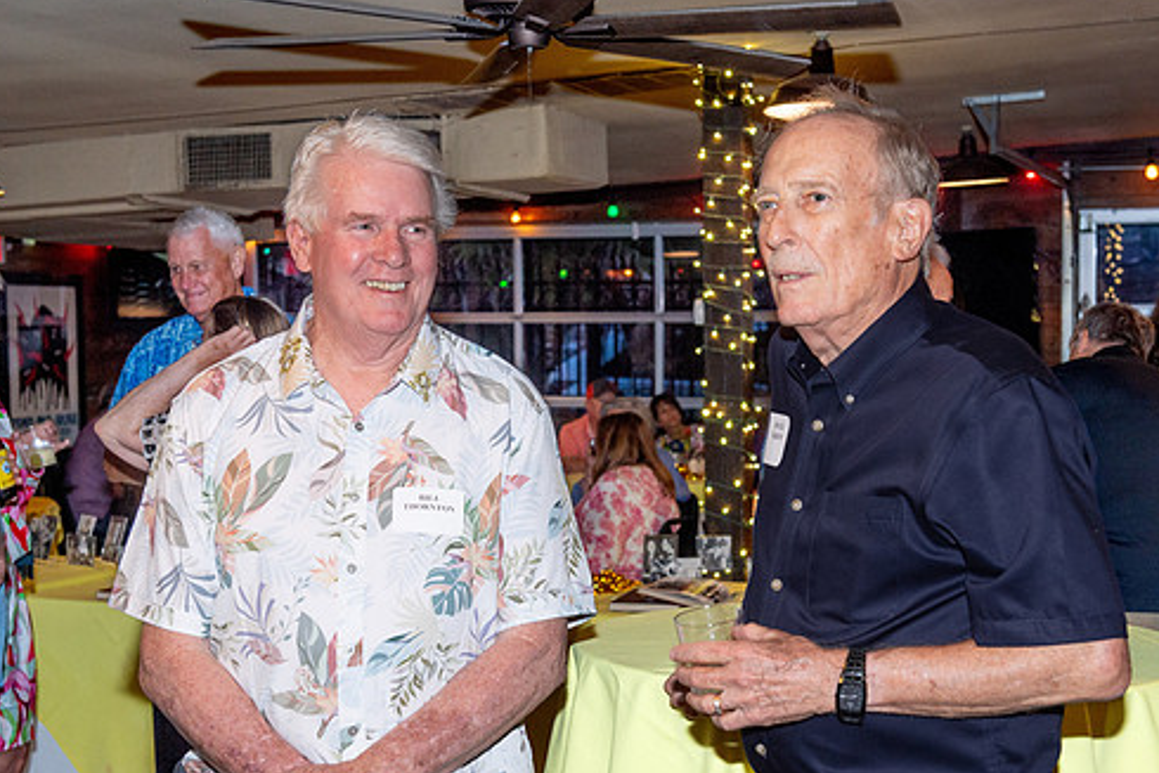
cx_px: 617
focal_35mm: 62
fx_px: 1997
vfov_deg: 21.9
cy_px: 422
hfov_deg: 32.4
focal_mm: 50
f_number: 6.3
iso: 1250
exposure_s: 1/160
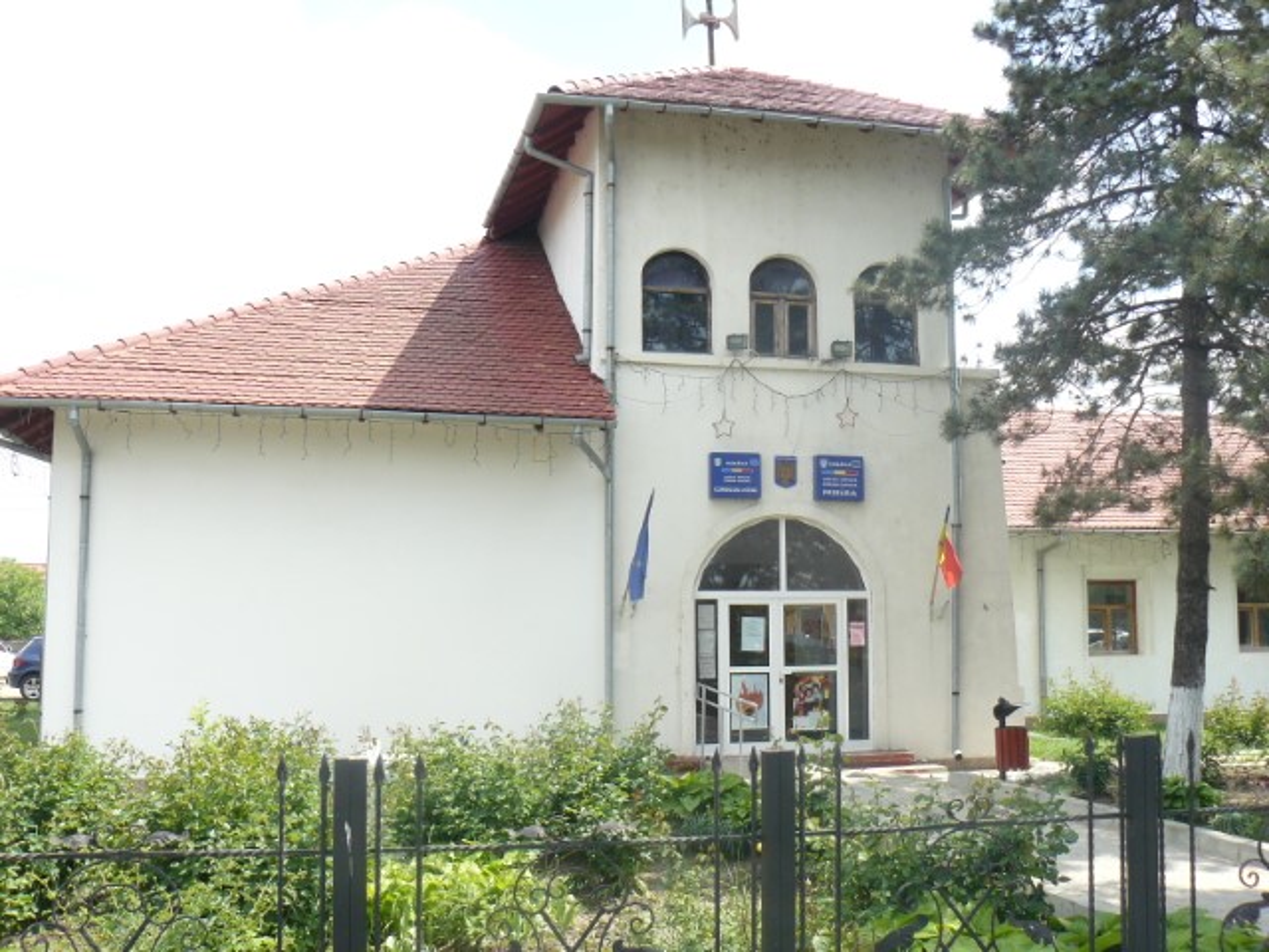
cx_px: 634
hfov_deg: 51.4
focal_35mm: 36
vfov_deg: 39.7
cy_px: 476
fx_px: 1320
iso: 100
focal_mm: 6
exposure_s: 1/200
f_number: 5
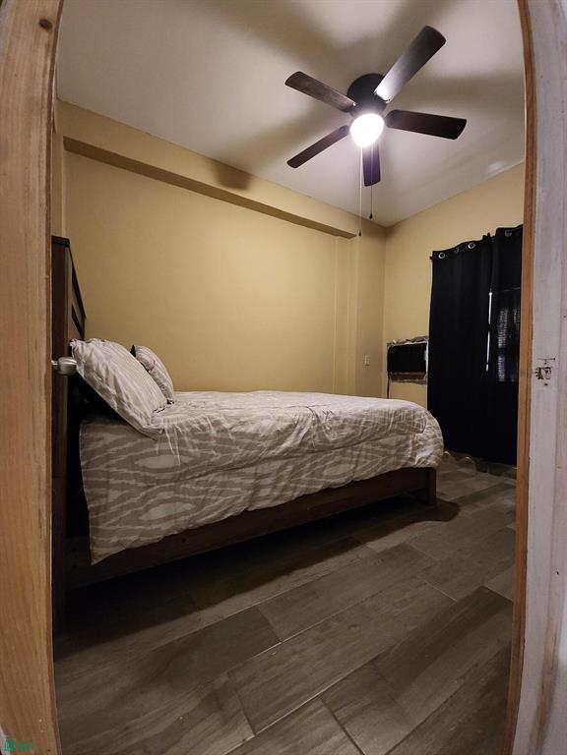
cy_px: 378
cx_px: 284
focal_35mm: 13
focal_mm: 2.2
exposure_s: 1/24
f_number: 2.2
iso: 800
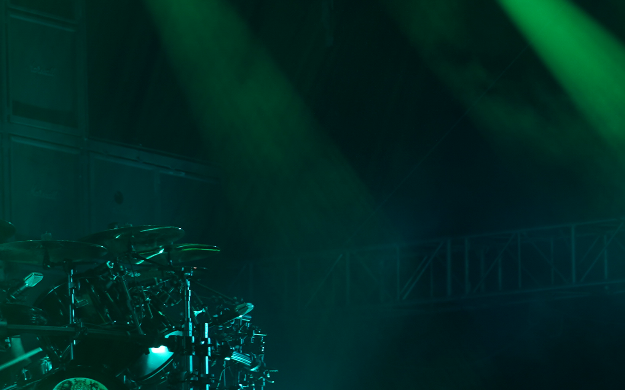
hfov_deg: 12.0
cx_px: 290
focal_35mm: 175
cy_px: 226
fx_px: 2981
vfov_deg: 7.5
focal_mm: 47
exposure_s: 1/50
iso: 200
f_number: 4
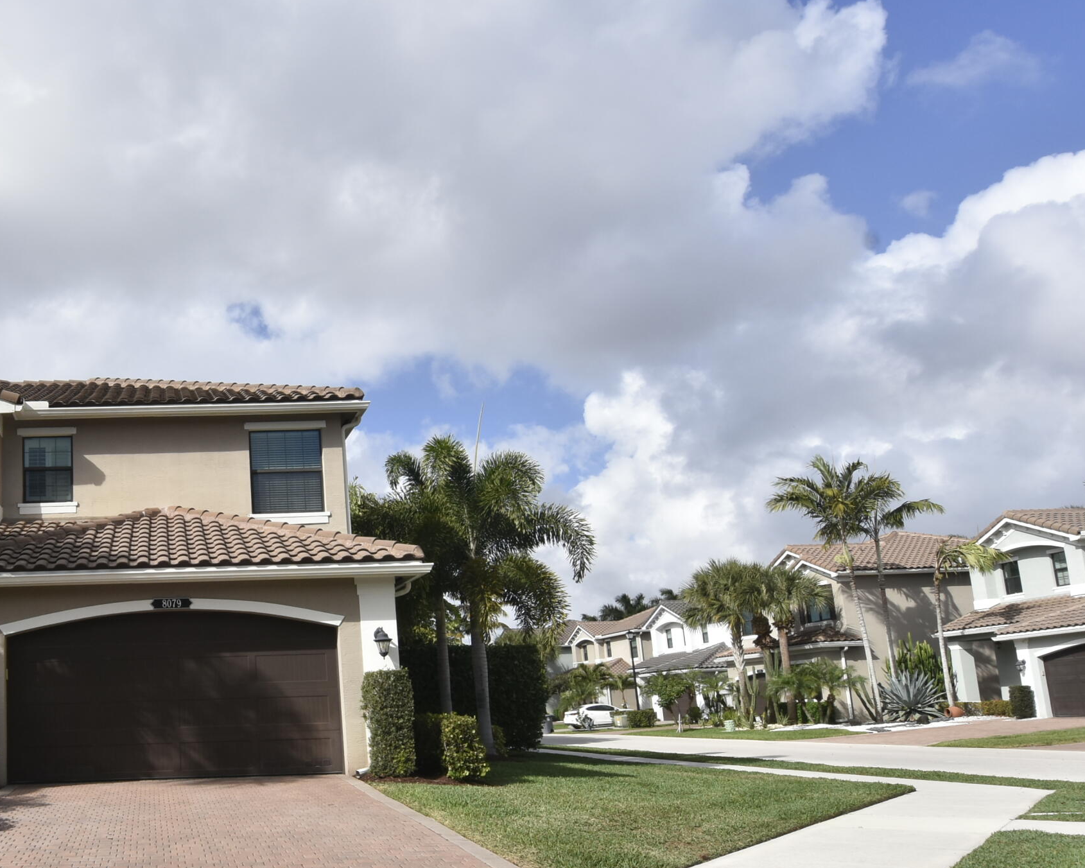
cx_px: 175
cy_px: 553
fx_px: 963
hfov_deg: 53.7
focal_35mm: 30
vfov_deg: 48.0
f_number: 13
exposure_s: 1/320
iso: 220
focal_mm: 12
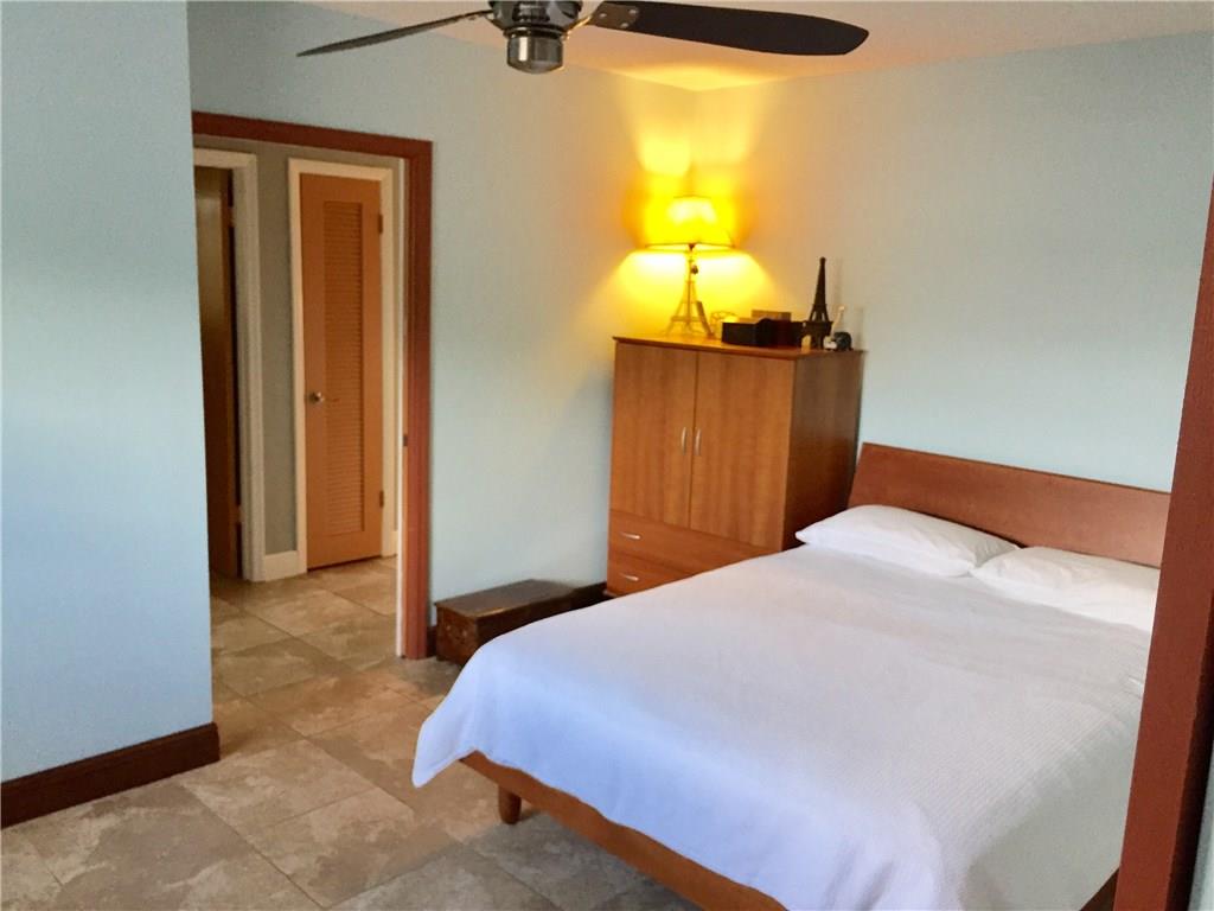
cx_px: 607
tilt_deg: -10.3
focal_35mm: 29
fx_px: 1017
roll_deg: -2.0
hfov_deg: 61.7
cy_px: 456
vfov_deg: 48.2
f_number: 2.2
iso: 125
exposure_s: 1/30
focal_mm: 4.15
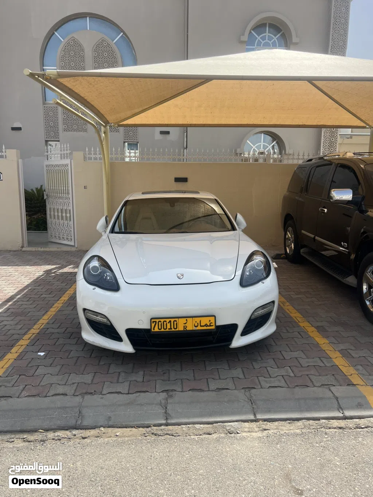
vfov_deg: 67.3
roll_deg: -0.4
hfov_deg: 53.1
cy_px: 248
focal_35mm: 26
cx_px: 186
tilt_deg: -9.9
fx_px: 373
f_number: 1.5
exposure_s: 1/3257
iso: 50
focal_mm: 5.7
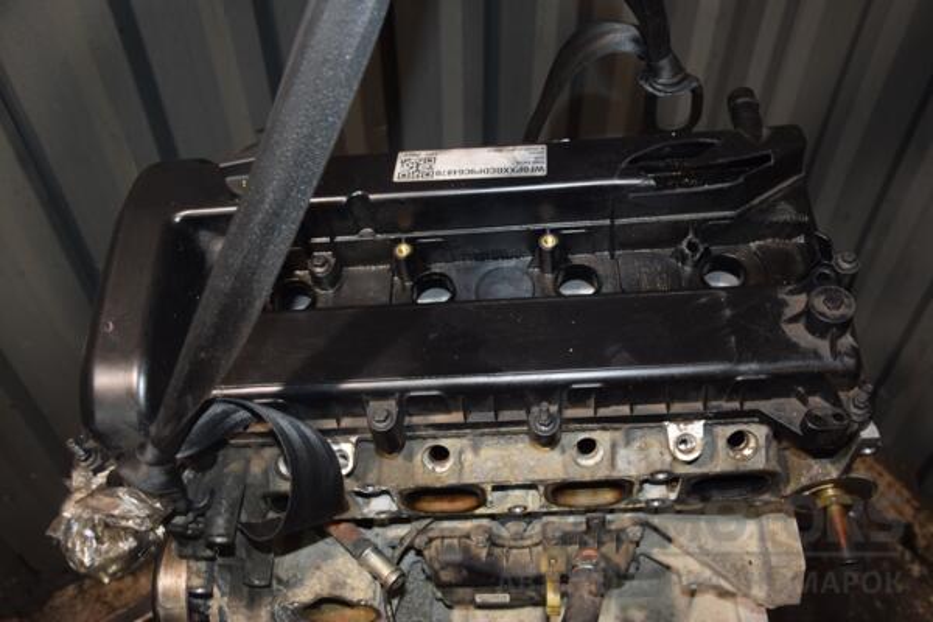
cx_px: 466
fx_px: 933
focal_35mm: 36
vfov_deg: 36.9
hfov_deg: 53.1
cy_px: 311
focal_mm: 24
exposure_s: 1/60
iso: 800
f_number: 5
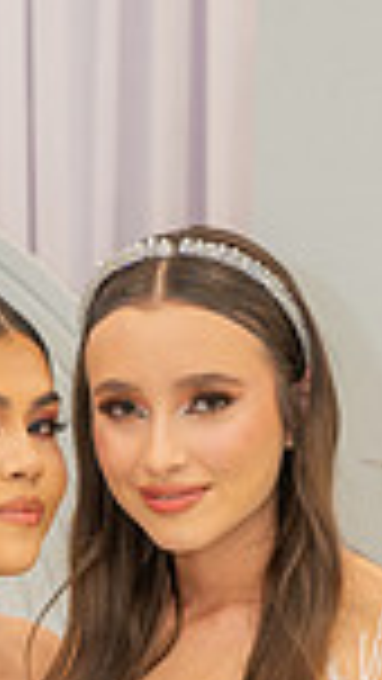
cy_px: 896
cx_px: 193
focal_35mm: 218
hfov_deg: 5.6
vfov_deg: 9.7
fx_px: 3923
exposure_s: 1/160
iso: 640
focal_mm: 70
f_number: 3.5
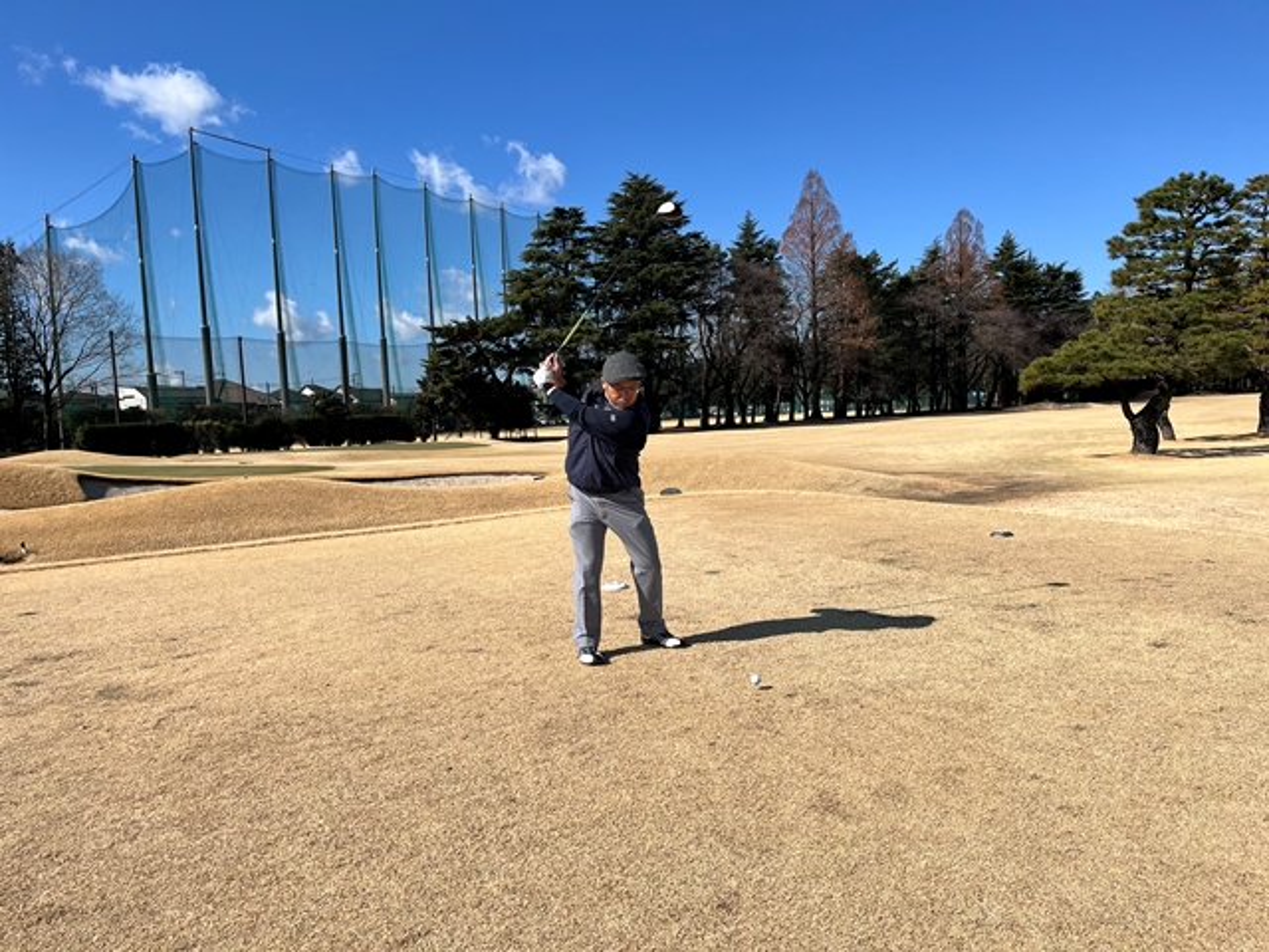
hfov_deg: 67.3
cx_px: 634
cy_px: 476
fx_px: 953
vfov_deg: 53.1
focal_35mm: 26
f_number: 1.6
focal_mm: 5.1
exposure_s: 1/4651
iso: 50
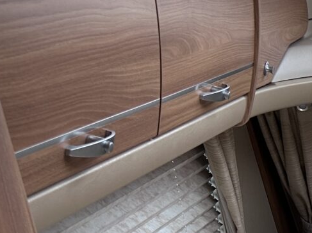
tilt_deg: -20.0
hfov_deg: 15.7
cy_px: 355
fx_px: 910
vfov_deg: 13.7
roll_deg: +0.9
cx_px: 607
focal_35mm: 101
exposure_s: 1/482
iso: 80
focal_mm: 6.86
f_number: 1.78
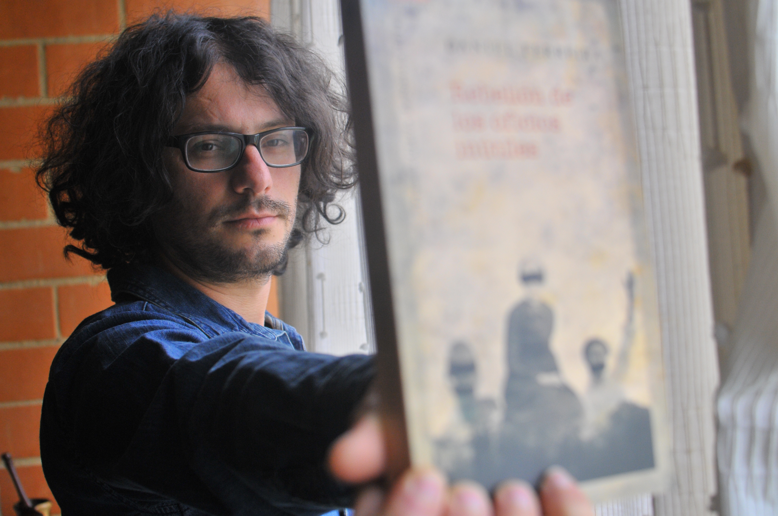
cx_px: 389
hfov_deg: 37.9
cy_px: 258
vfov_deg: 25.7
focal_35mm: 52
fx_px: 1133
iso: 500
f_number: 4.5
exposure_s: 1/500
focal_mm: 35
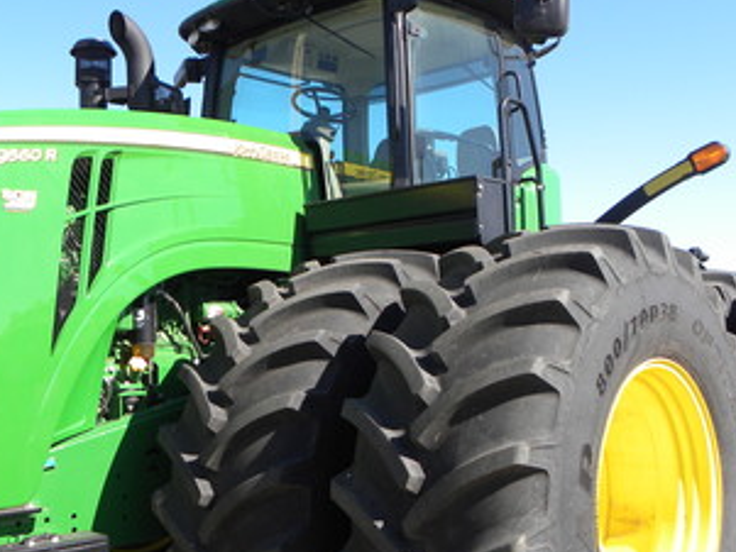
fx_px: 1000
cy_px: 286
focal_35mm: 47
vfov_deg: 30.9
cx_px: 315
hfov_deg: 40.3
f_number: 2.8
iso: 64
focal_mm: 4.6
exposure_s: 1/546
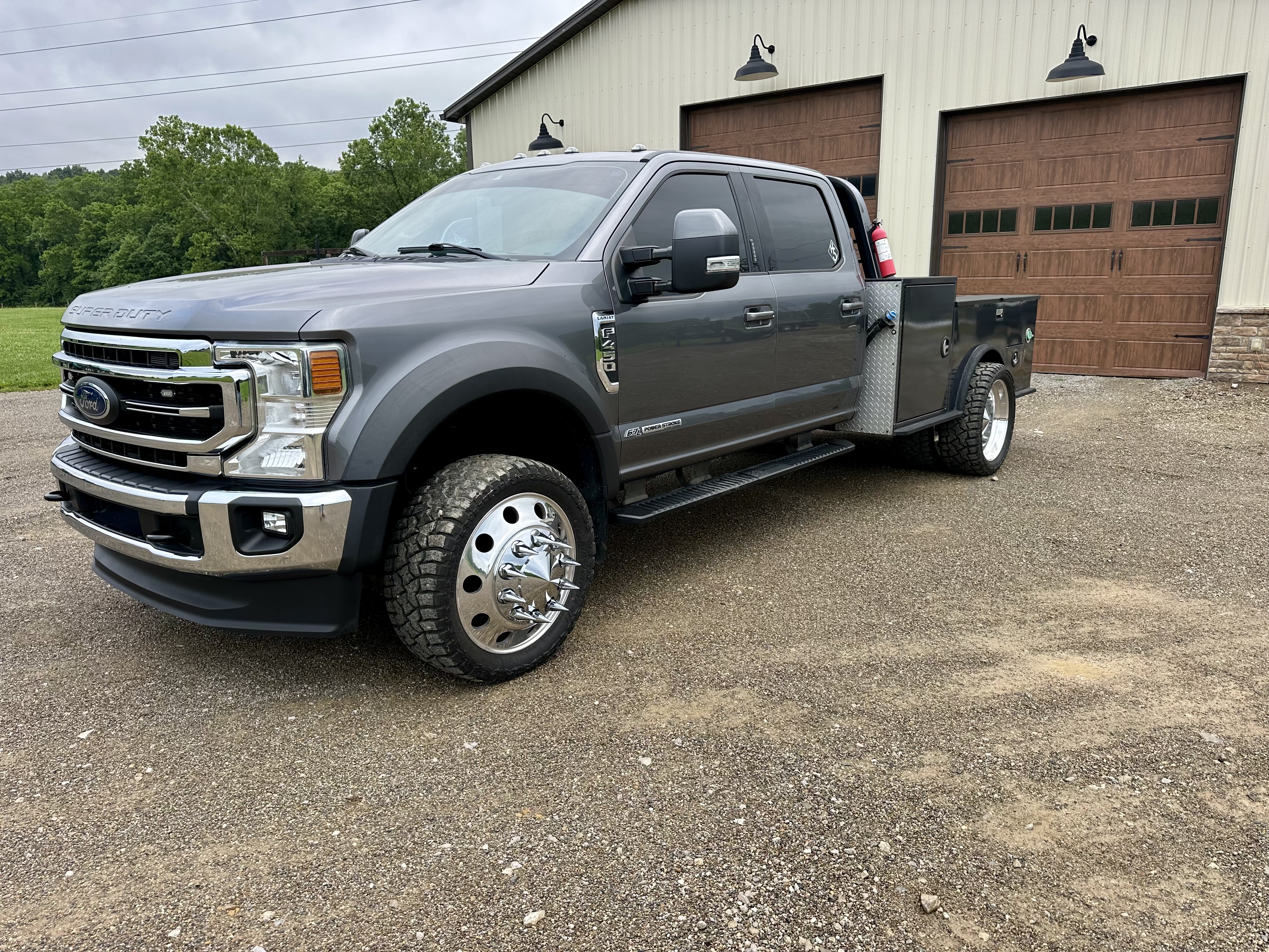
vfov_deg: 56.8
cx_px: 634
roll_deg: +0.8
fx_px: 880
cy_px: 476
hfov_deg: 71.6
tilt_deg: -13.8
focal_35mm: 24
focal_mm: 6.86
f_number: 1.78
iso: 64
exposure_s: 1/207
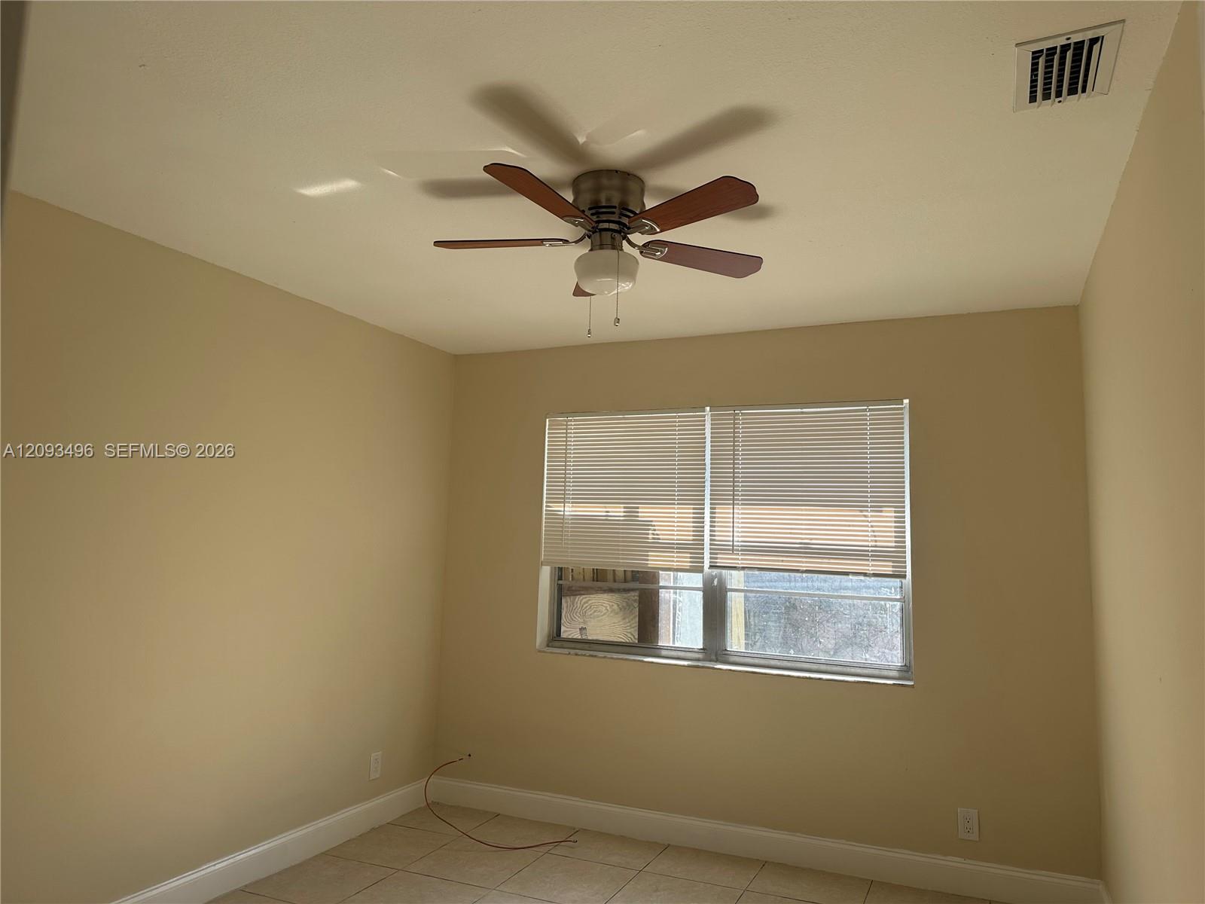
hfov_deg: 71.6
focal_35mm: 24
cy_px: 452
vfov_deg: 56.8
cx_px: 602
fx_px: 835
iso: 80
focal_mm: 6.86
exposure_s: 1/414
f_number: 1.78
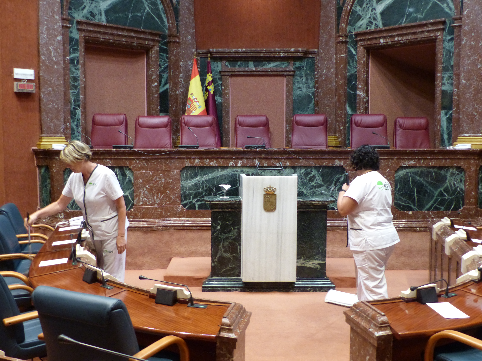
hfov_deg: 47.9
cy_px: 180
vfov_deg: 36.8
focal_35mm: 39
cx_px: 241
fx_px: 543
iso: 400
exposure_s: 1/30
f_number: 2.8
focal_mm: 7
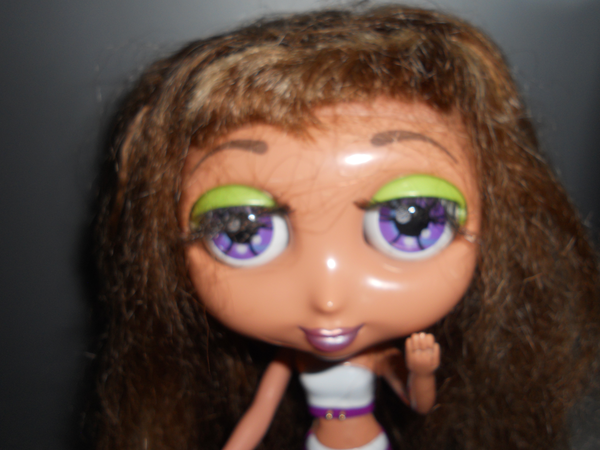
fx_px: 572
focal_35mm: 33
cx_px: 309
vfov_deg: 42.9
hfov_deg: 55.3
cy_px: 219
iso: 80
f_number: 8.8
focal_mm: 5.8
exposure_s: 1/25
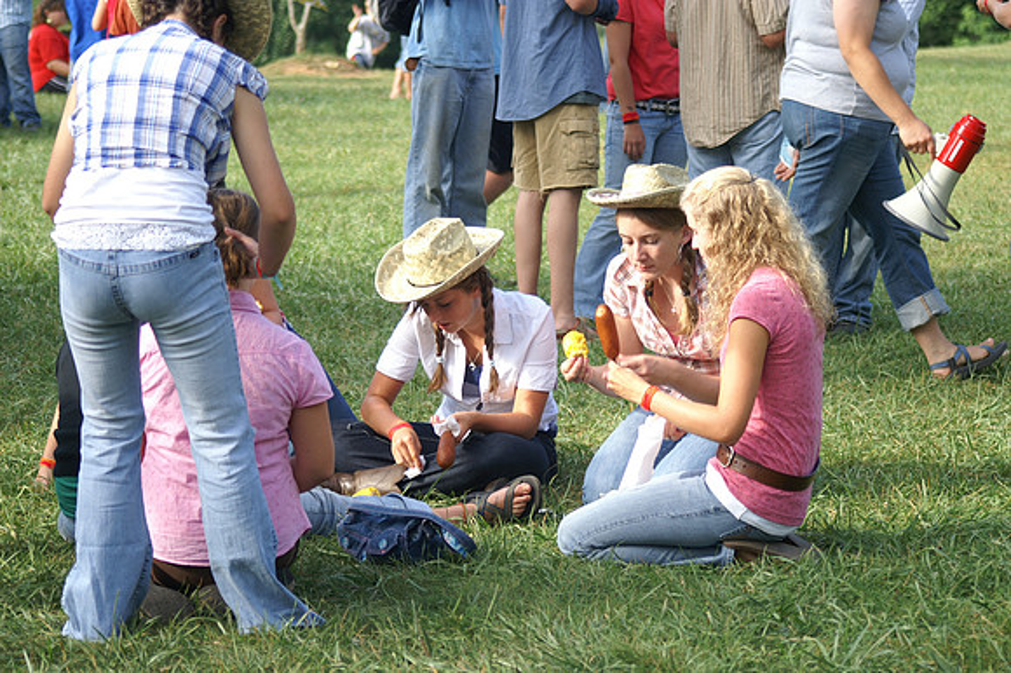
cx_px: 506
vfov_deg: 11.4
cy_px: 336
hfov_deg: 17.1
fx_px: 3368
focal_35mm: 120
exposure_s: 1/250
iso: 100
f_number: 4.5
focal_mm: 80
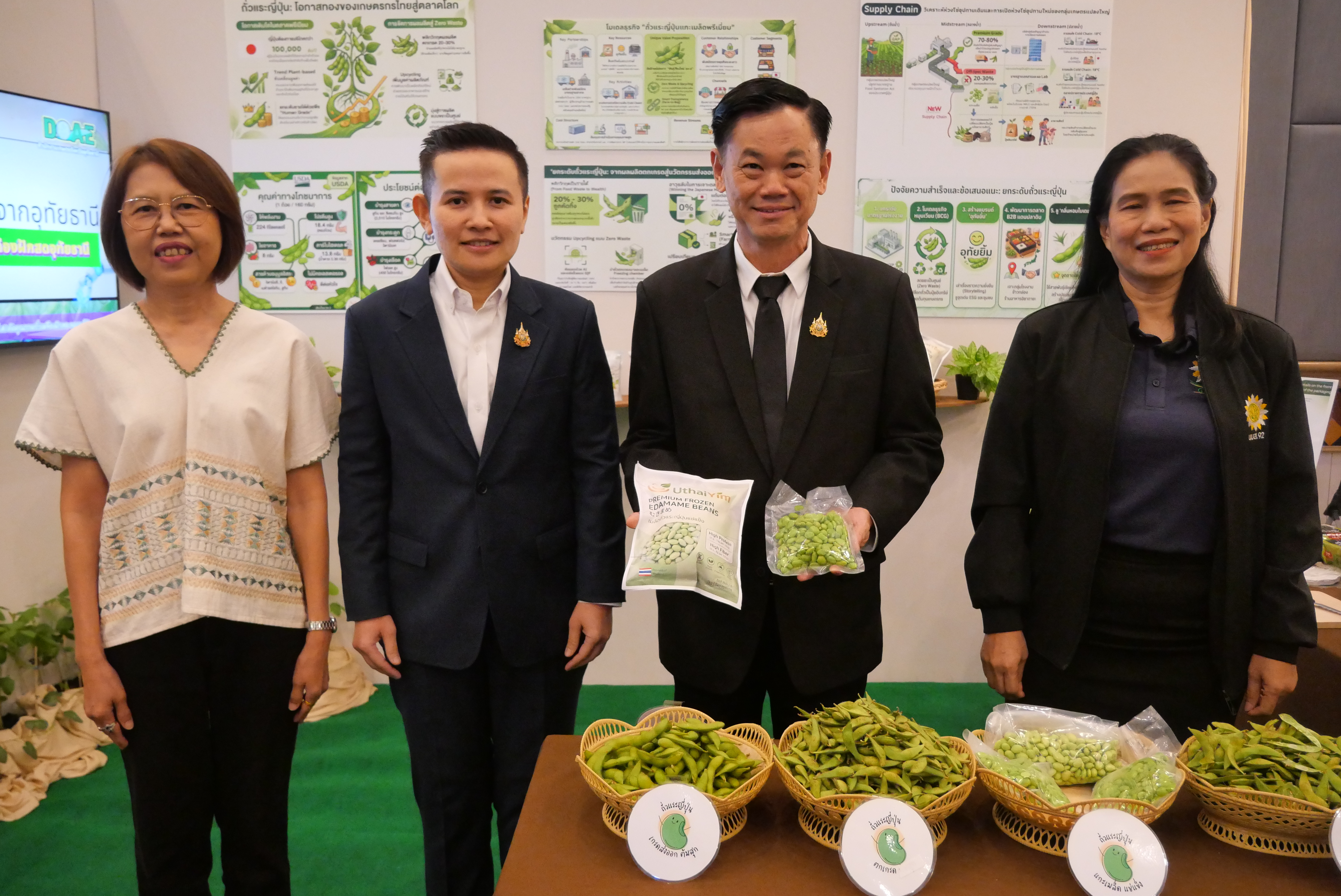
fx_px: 1081
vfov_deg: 45.0
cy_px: 448
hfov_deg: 63.6
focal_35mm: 29
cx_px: 670
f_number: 4
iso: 3200
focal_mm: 14
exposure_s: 1/80
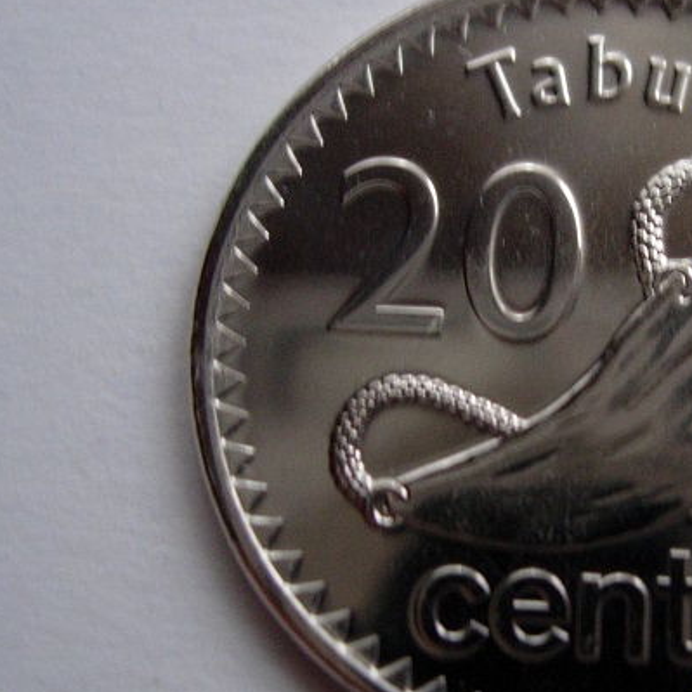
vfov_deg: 24.0
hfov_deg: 23.5
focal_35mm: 72
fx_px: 1628
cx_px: 593
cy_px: 399
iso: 168
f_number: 2.8
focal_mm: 7.8
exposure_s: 1/32
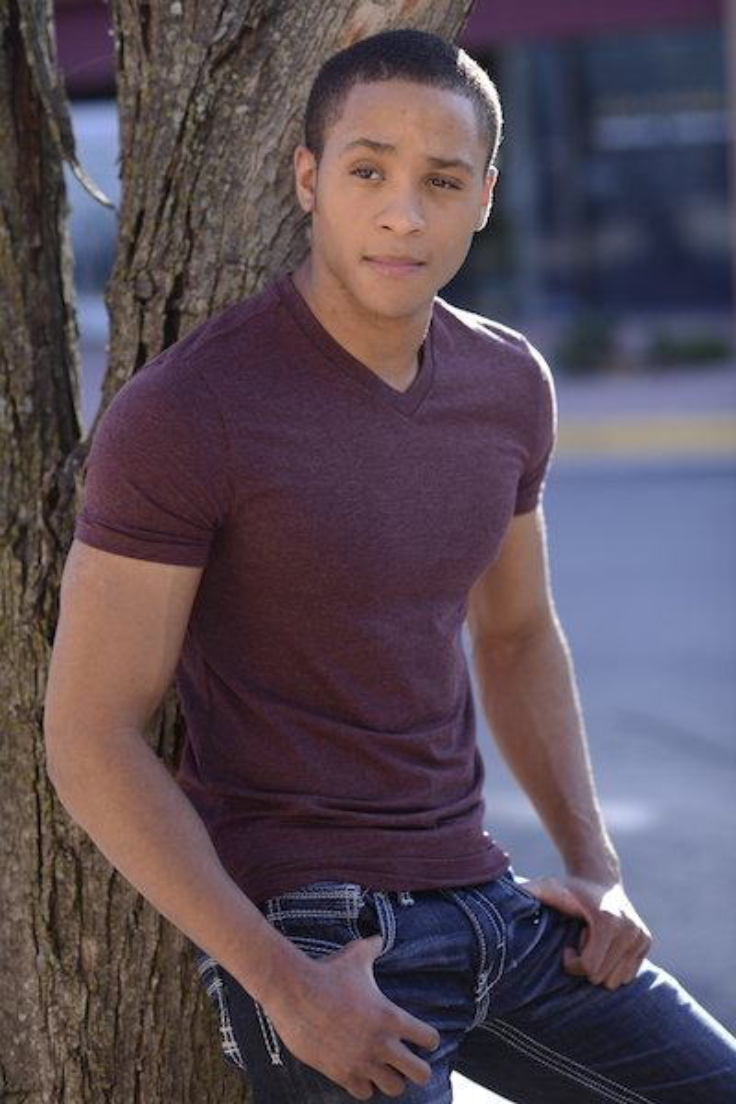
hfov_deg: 16.1
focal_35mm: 85
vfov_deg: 23.9
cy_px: 552
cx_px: 368
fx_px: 2606
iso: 50
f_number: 2.8
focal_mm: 85
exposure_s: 1/250
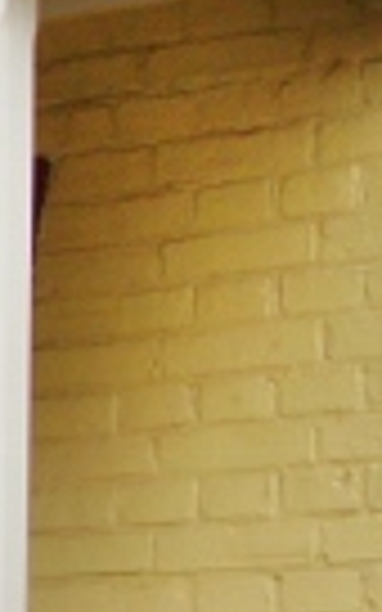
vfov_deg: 11.4
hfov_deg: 6.0
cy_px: 727
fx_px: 2998
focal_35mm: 180
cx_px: -1177
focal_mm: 20
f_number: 13
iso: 200
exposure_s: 1/50
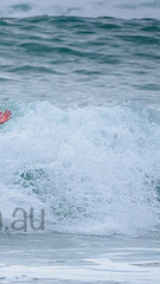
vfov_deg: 1.4
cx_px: -144
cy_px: 181
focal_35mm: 1552
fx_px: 11706
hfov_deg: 0.8
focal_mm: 500
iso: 800
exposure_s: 1/2000
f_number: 6.3
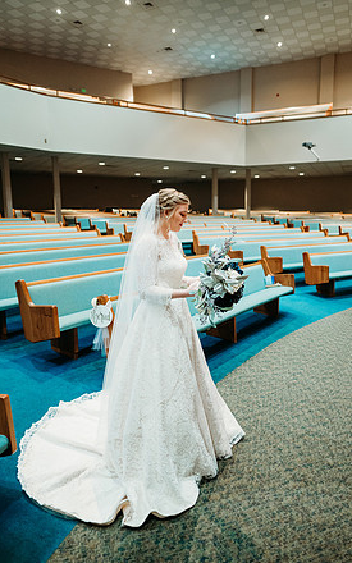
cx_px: 187
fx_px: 384
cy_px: 278
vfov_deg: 72.5
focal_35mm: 25
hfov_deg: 49.2
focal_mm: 24
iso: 2000
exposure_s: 1/100
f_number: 1.8
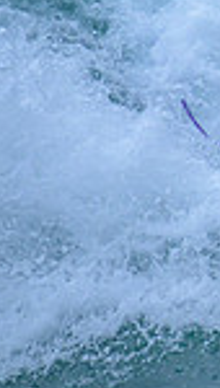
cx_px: 733
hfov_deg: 0.4
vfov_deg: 0.8
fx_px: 28164
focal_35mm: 2731
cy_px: 19
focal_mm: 560
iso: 1100
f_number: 8
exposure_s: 1/2000
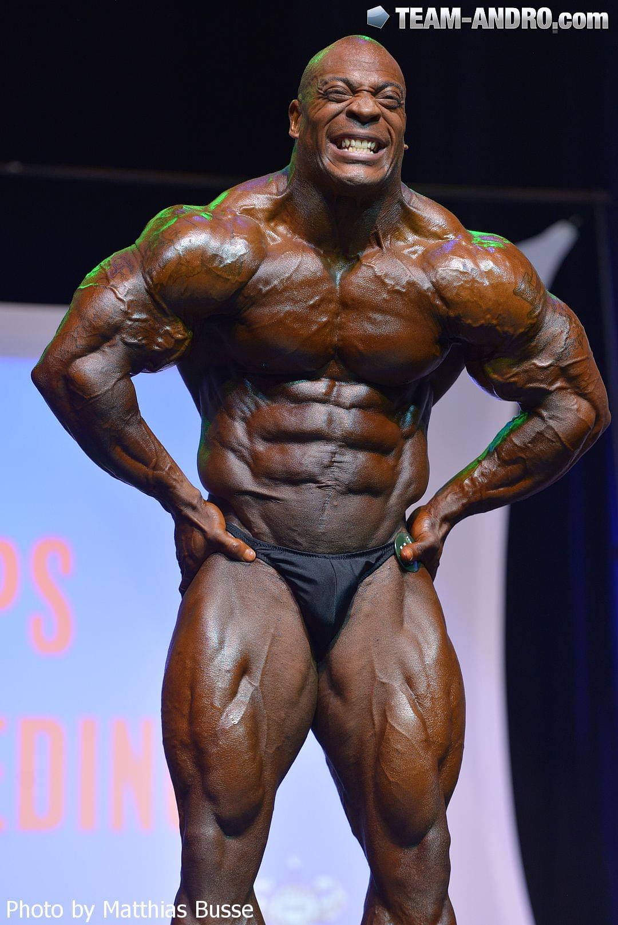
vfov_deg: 15.2
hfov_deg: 10.2
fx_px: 3472
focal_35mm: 135
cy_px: 462
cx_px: 309
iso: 800
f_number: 3.2
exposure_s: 1/100
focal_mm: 135
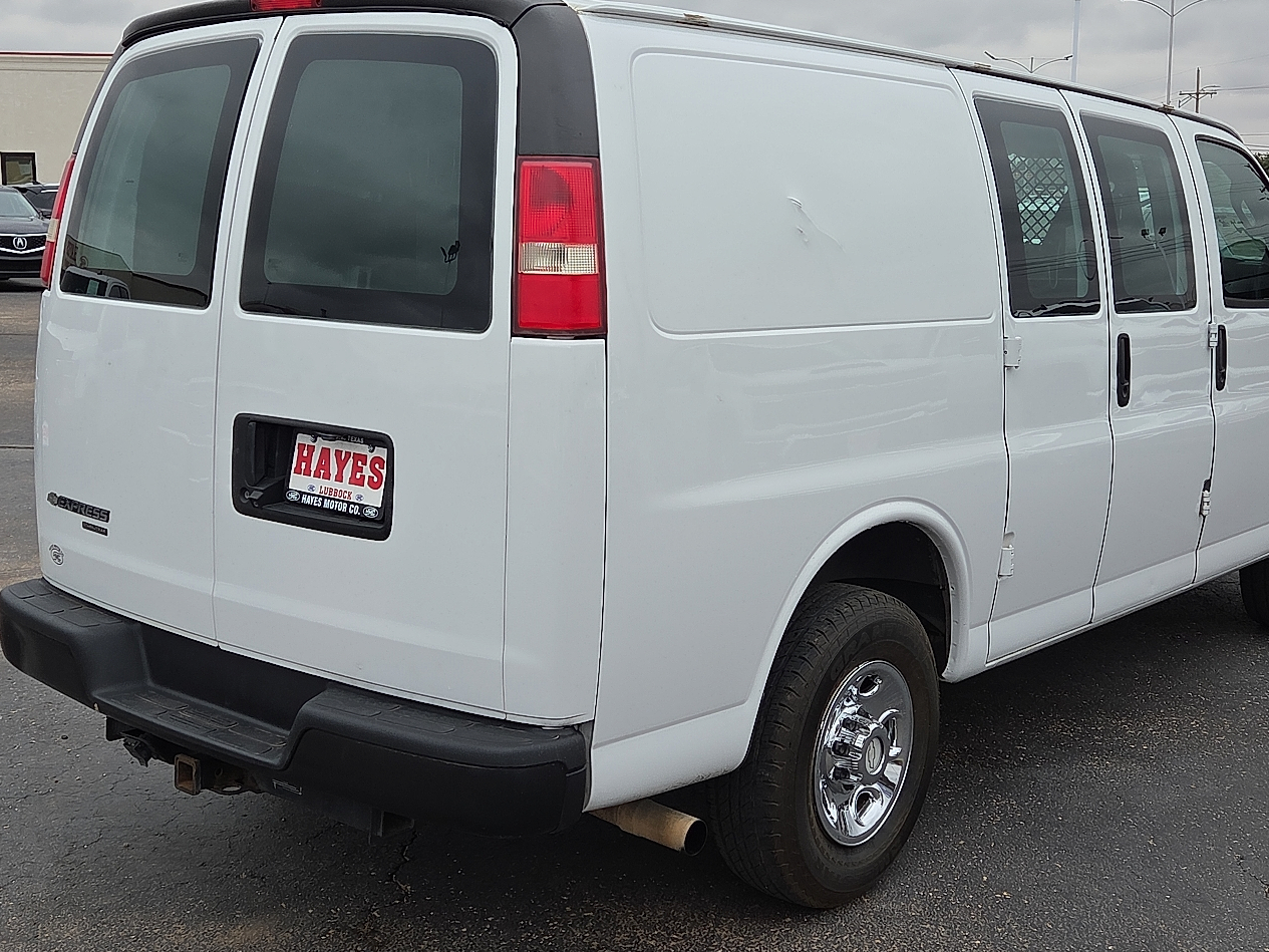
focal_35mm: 43
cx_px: 660
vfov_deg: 33.5
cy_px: 399
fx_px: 1577
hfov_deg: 43.8
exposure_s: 1/2500
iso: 76
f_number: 1.8
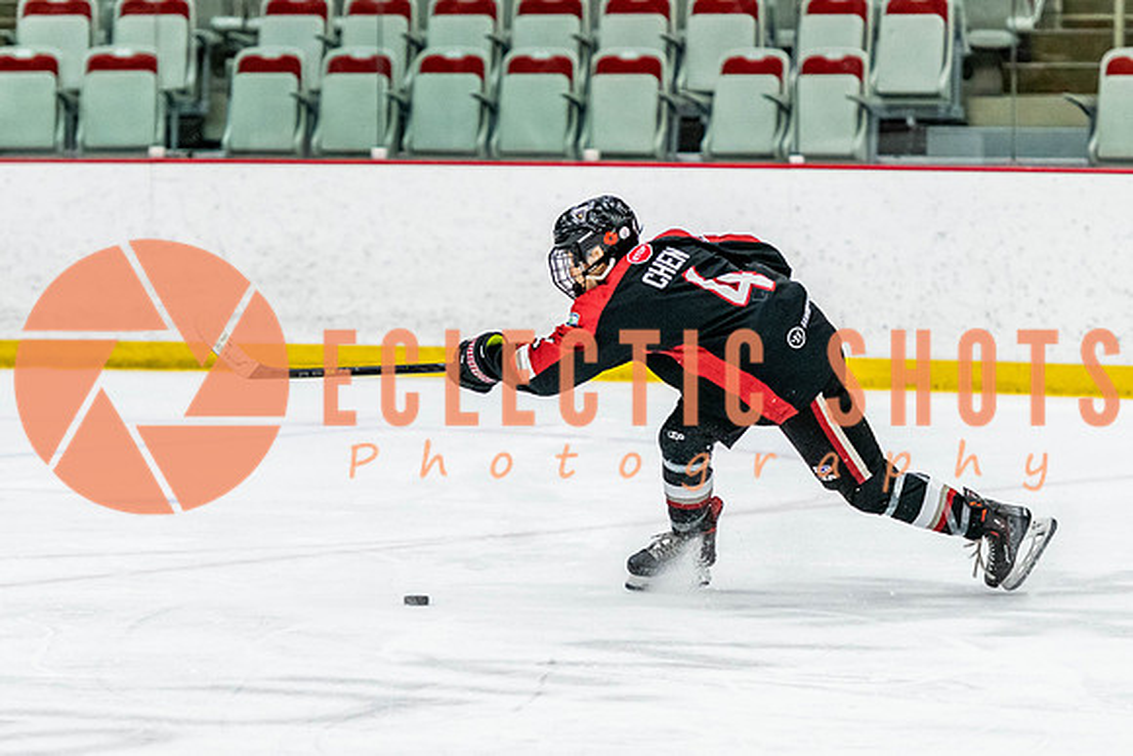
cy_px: 473
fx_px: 7387
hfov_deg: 8.8
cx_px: 618
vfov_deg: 5.9
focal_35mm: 235
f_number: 2.8
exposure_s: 1/640
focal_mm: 140
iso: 2000
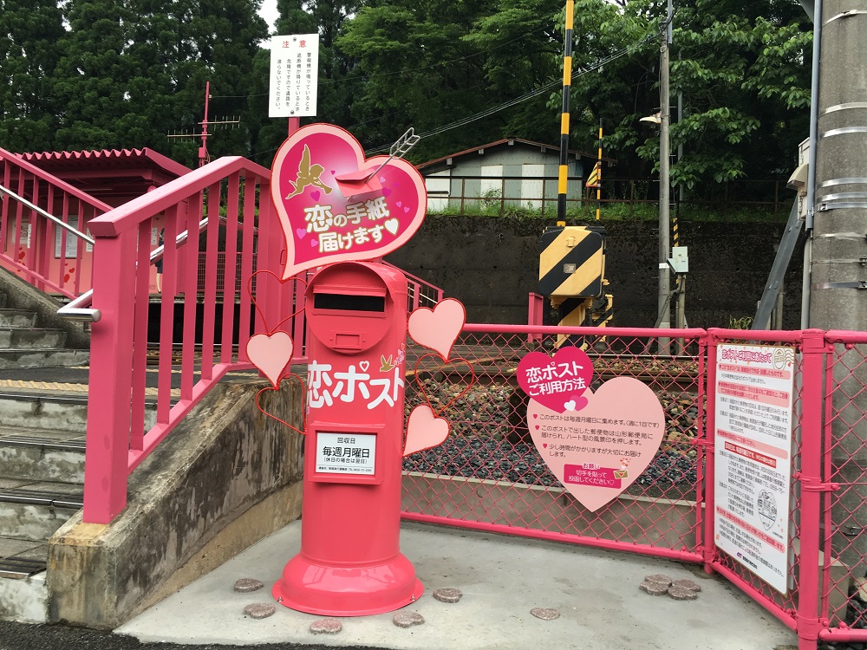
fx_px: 726
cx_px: 434
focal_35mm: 29
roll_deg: -1.3
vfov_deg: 48.2
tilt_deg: +1.5
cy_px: 325
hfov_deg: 61.7
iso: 25
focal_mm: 4.15
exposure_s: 1/60
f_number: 2.2
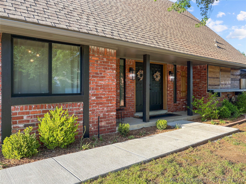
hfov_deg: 67.3
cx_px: 123
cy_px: 92
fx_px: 185
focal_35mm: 26
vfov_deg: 53.1
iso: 64
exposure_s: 1/750
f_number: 1.6
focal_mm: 5.96
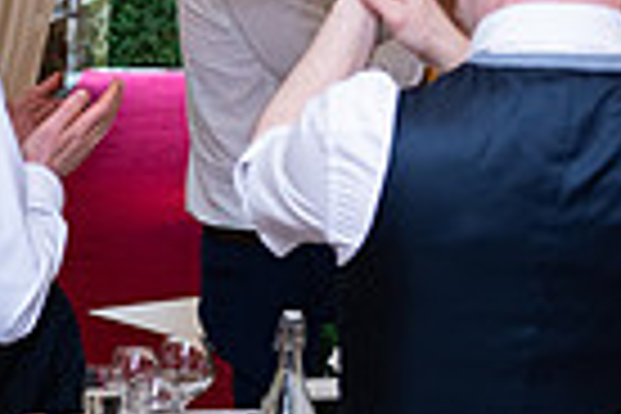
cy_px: 268
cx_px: -513
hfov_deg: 11.8
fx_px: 2760
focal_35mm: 160
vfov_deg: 8.6
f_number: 3.5
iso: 800
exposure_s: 1/160
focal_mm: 38
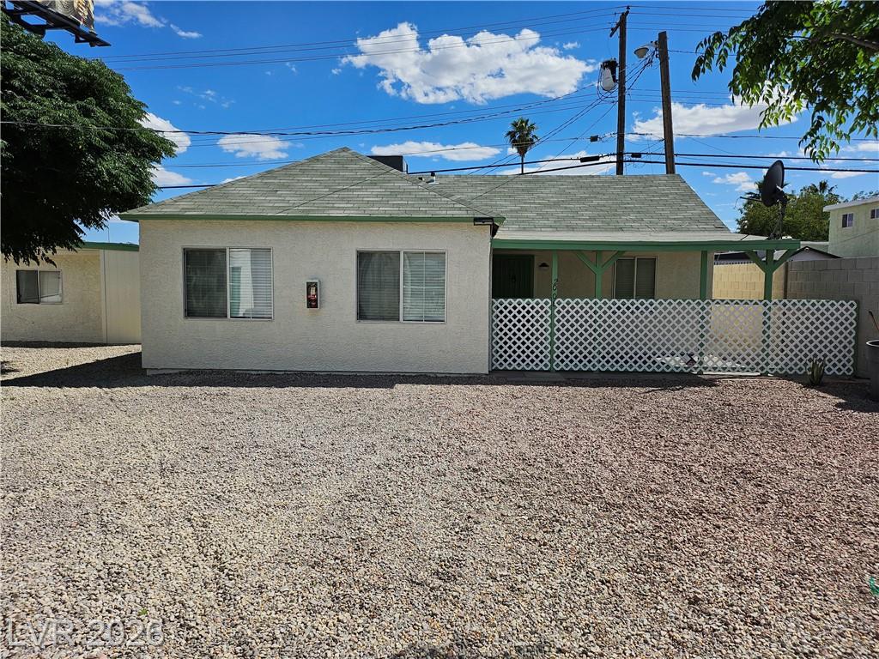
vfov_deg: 56.8
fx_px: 609
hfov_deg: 71.6
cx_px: 440
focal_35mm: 24
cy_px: 330
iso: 50
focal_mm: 5
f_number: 1.8
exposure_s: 1/6251
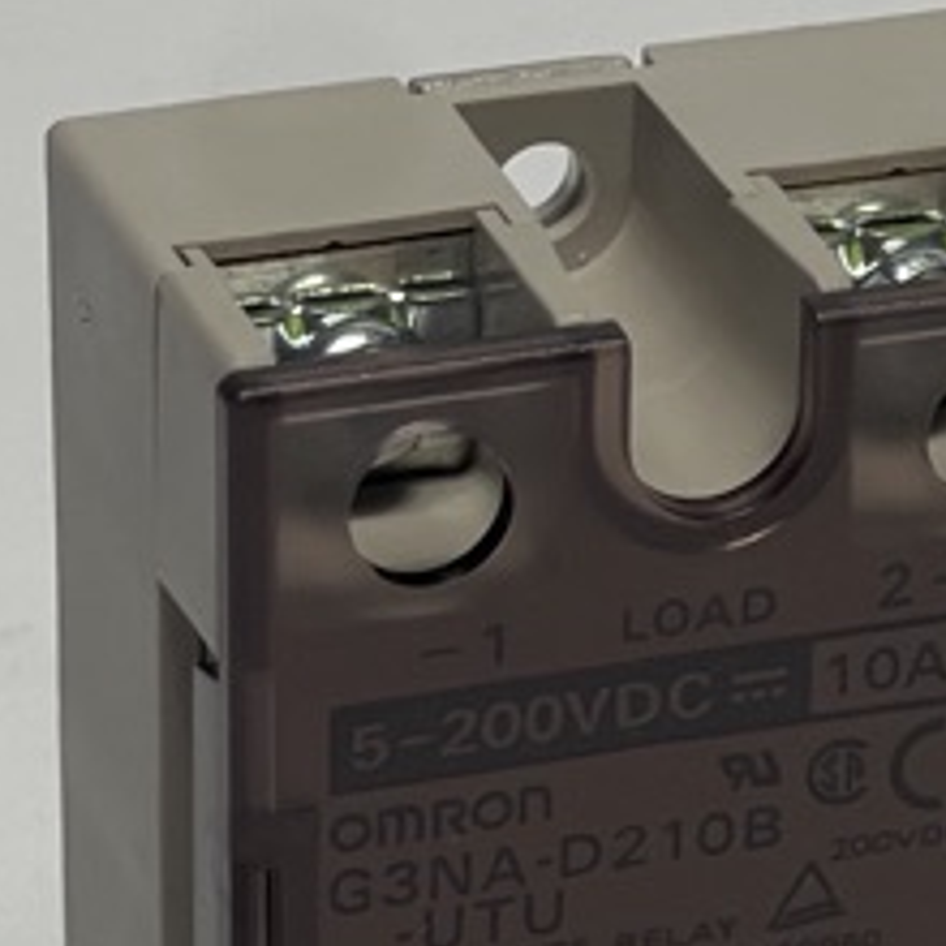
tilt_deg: -30.1
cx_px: 1066
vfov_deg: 6.6
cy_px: 963
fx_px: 8132
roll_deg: -2.7
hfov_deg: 6.6
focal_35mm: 263
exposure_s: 1/100
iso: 50
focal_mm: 7.5
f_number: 2.2
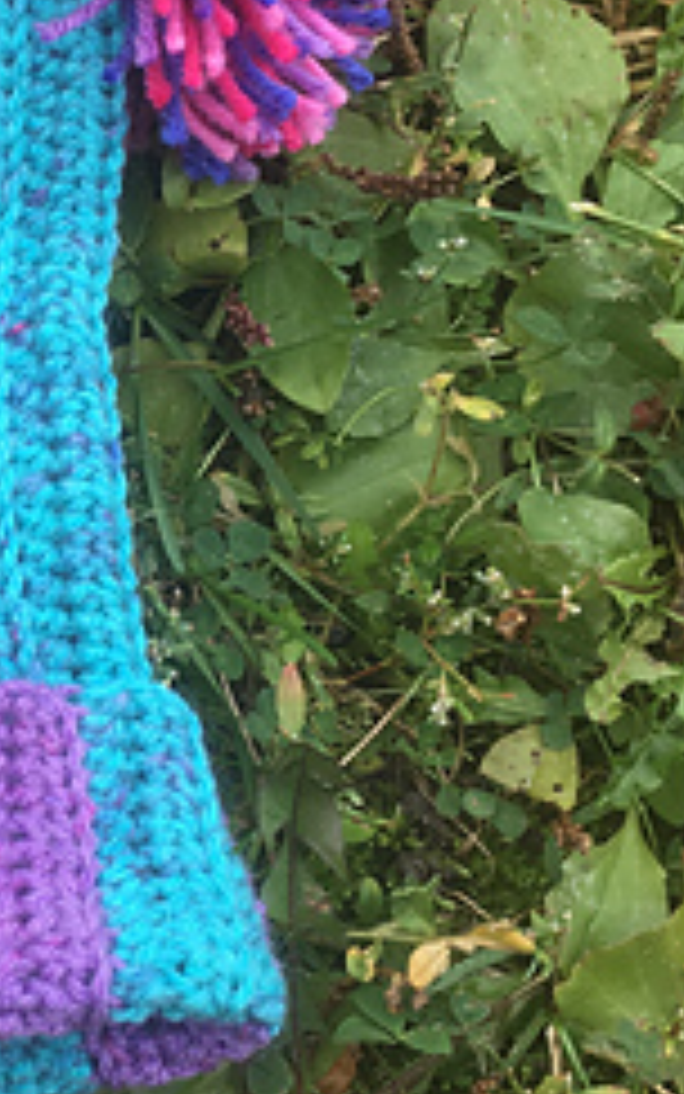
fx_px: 2414
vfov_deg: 25.5
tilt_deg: -84.1
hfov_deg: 15.0
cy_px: 437
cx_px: -338
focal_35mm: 81
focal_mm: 4.15
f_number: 2.2
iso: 25
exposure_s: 1/120
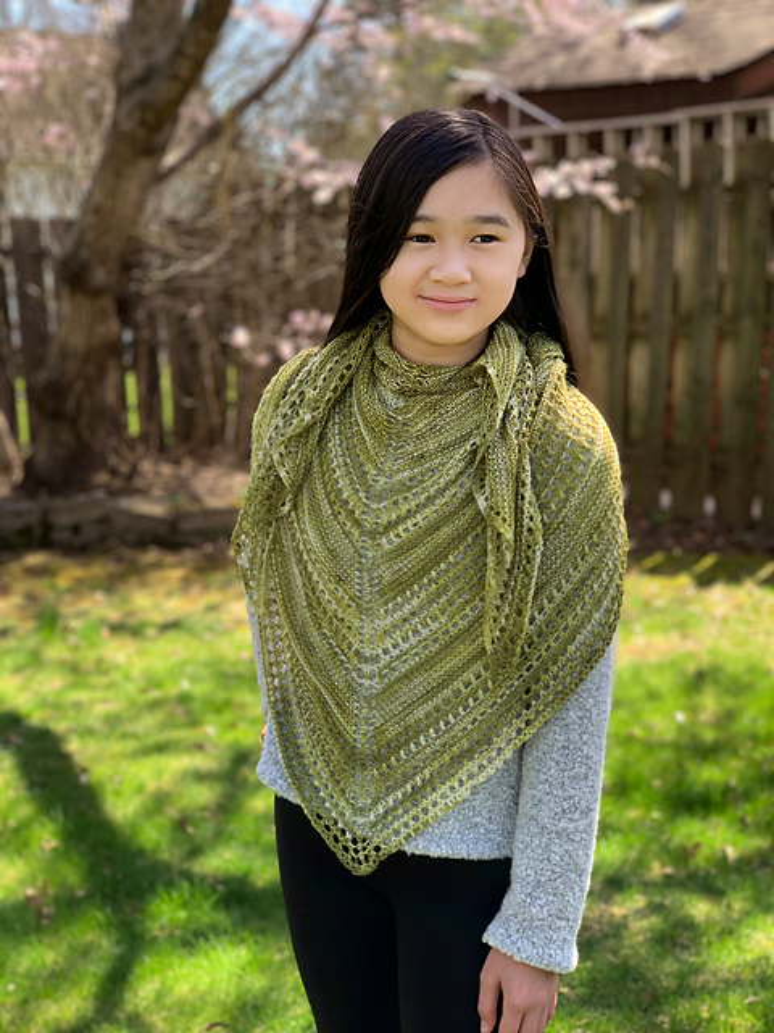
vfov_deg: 36.8
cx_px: 387
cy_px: 516
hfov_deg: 28.0
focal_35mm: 52
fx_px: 1550
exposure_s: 1/122
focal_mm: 6
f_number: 2.4
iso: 25
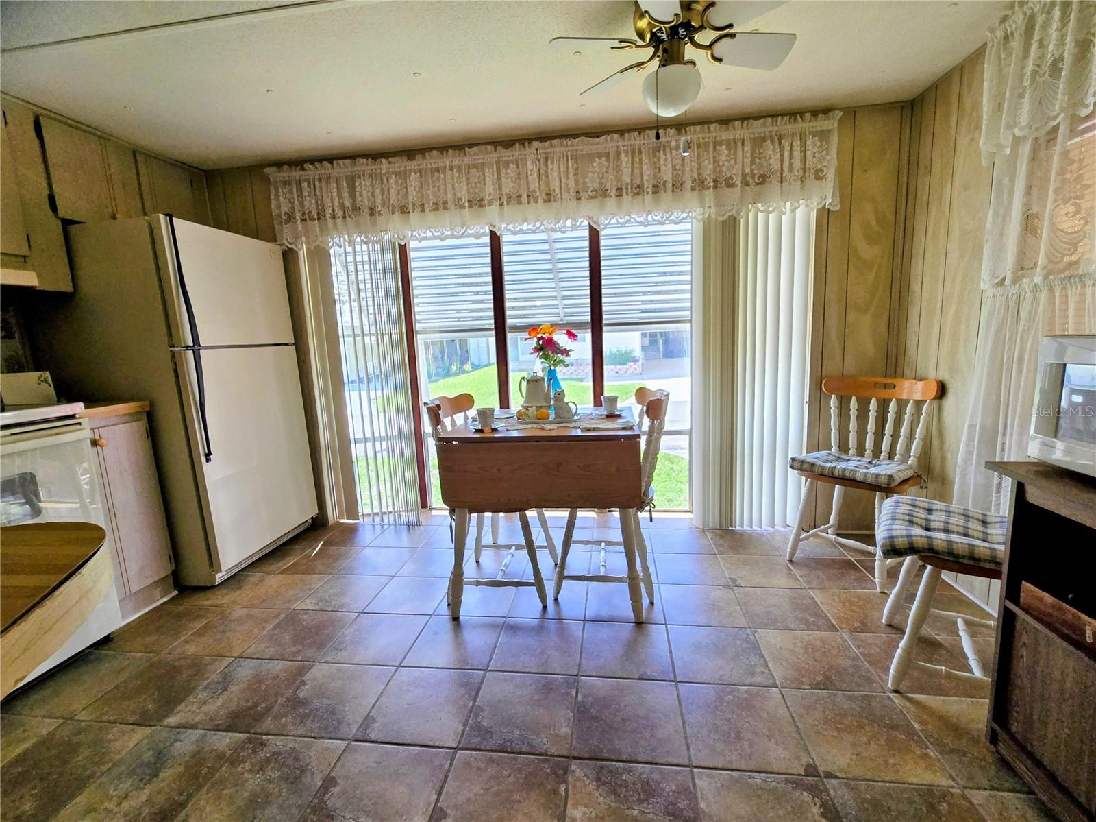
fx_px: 411
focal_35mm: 13
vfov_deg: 89.9
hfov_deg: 106.2
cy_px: 411
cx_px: 548
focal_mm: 2.2
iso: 160
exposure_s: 1/359
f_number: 2.2
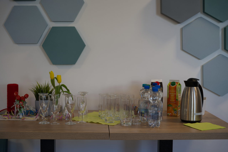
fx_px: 355
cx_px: 114
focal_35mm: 56
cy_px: 76
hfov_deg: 35.6
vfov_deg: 24.2
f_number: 4
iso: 200
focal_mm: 56
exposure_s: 1/60
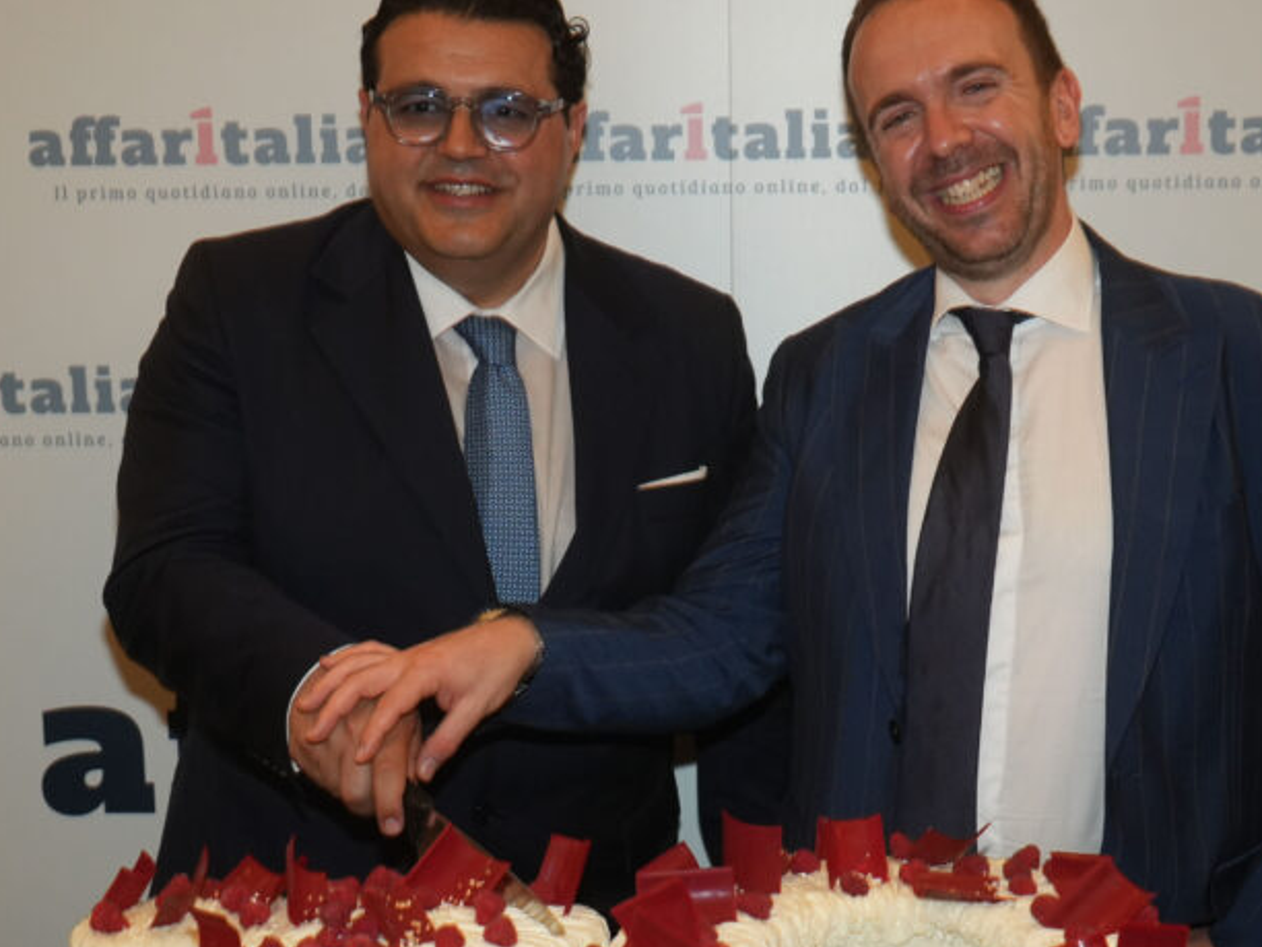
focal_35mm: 66
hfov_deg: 29.4
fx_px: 2406
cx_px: 699
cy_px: 658
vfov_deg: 22.1
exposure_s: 1/40
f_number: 4
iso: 1600
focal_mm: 35
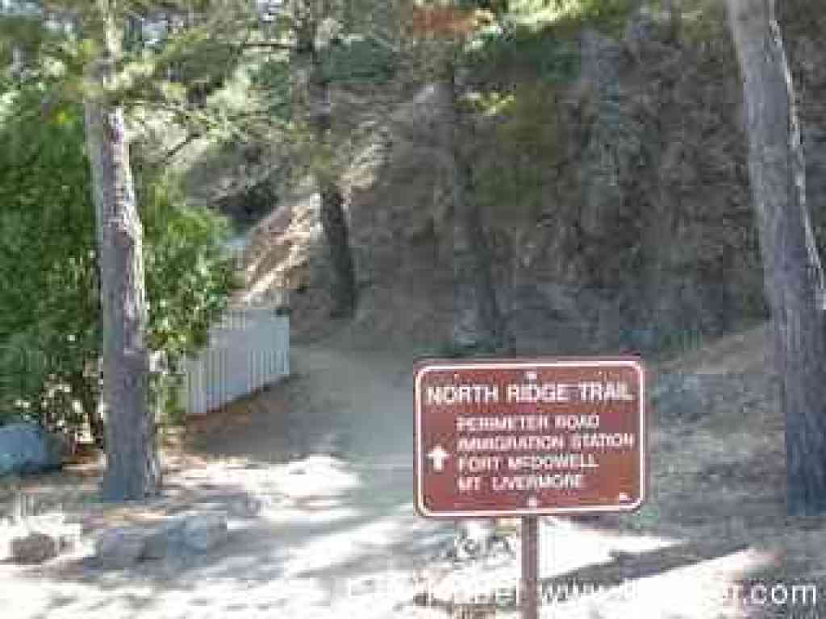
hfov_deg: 54.0
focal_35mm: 34
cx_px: 413
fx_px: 811
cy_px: 310
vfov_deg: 41.8
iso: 100
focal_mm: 8.9
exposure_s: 1/75.5
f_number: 3.2
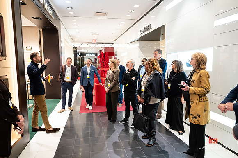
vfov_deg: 52.0
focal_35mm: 25
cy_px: 79
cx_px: 119
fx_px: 162
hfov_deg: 72.5
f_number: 3.2
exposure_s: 1/160
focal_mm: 24
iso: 1000
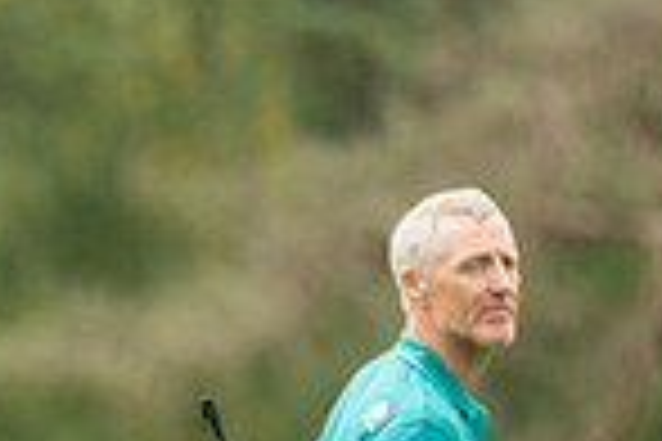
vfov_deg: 1.2
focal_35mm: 1186
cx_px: -558
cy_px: 781
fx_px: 21808
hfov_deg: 1.7
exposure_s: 1/1600
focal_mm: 300
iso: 400
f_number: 4
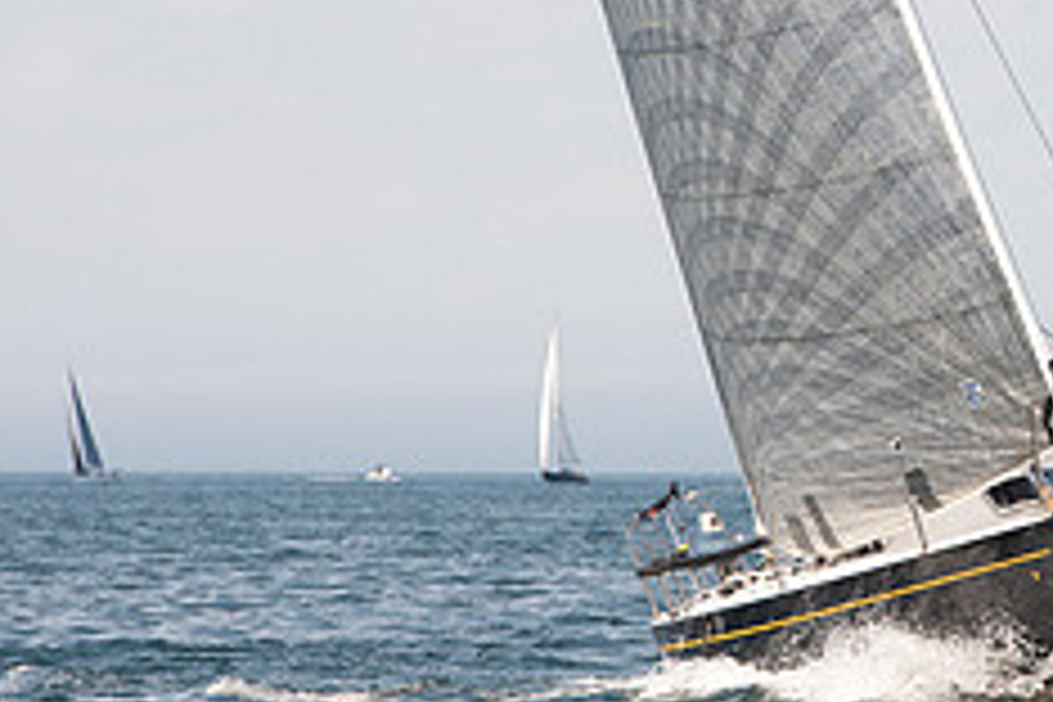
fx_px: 16496
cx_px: 1121
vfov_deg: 2.4
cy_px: 316
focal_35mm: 564
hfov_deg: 3.7
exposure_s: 1/1600
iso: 320
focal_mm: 200
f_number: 9
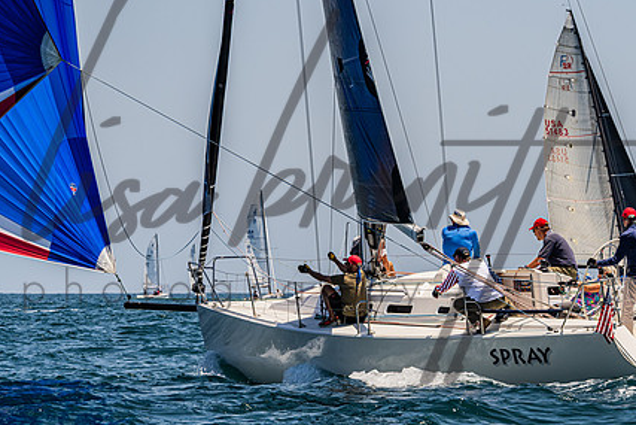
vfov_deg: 6.2
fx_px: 3941
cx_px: 425
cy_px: 225
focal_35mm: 223
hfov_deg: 9.2
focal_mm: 140
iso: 400
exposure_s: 1/2000
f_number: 8
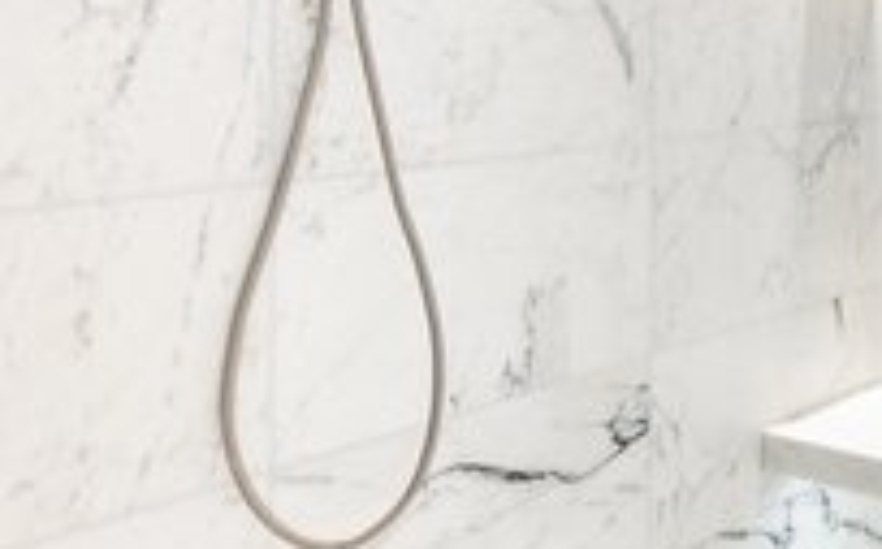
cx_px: 1003
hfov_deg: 35.0
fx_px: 1153
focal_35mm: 48
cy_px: 22
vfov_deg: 25.7
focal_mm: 20
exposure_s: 1/2
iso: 100
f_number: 11
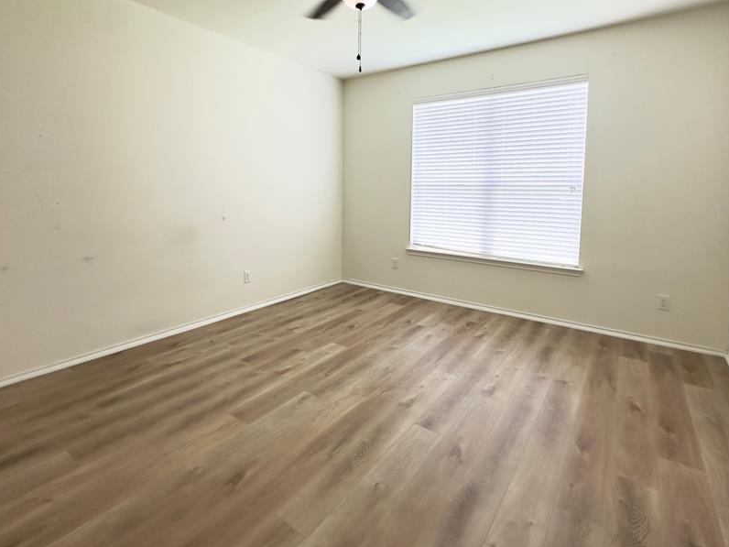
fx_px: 379
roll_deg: -0.8
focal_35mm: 18
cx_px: 362
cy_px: 219
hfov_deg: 87.8
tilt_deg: -3.3
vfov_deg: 70.9
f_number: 2.2
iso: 250
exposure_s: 1/60
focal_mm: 2.22
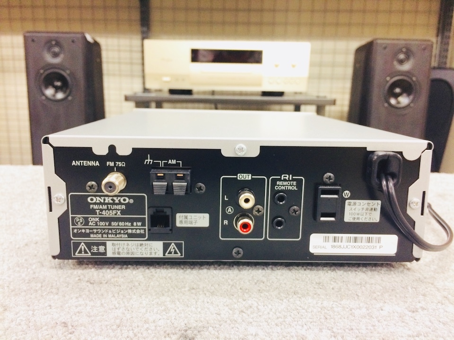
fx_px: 380
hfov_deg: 61.7
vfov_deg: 48.2
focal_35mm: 29
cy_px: 170
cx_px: 227
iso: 200
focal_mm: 4.15
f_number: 2.2
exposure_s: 1/30
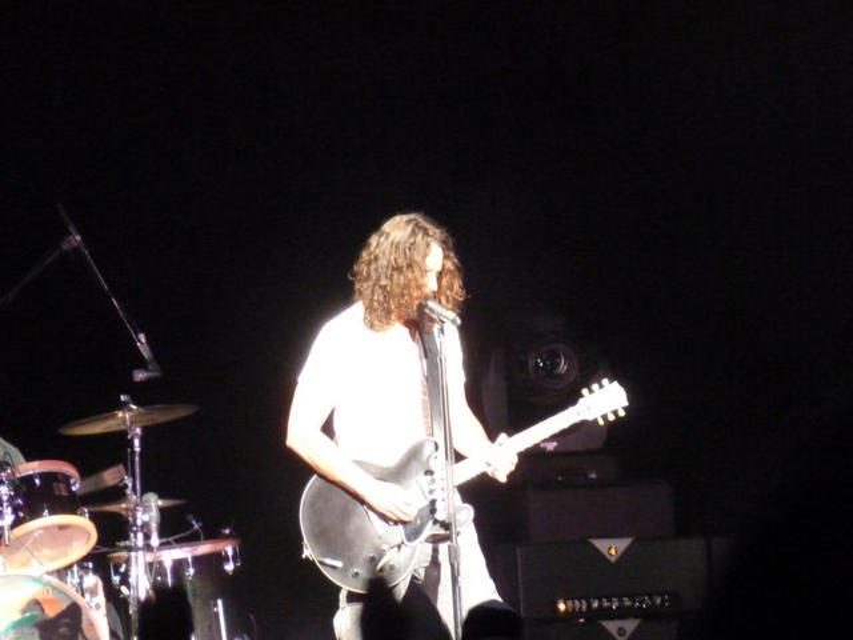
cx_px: 426
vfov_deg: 3.1
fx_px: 11828
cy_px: 320
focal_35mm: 480
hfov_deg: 4.1
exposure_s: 1/20
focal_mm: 68.8
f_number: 5.9
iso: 800
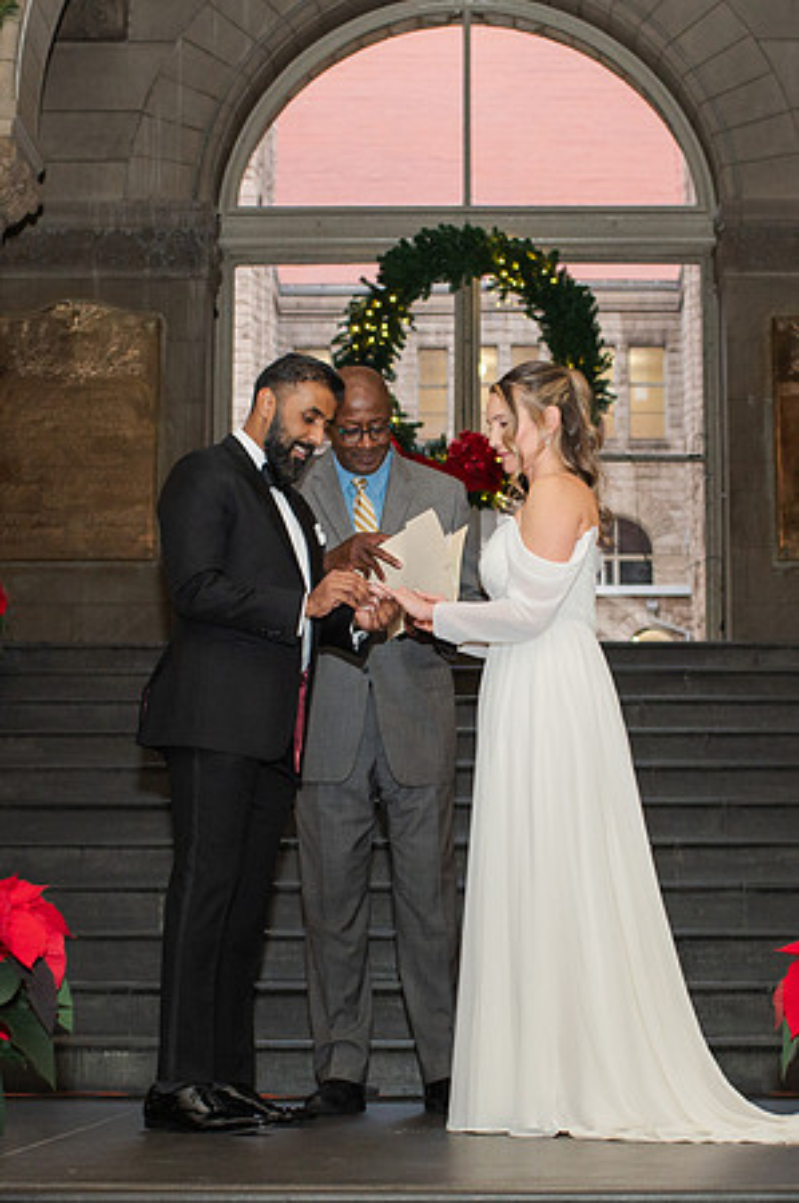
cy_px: 722
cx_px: 471
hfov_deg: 19.8
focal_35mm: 68
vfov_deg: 29.5
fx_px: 2282
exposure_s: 1/200
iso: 1000
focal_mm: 35
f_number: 3.5
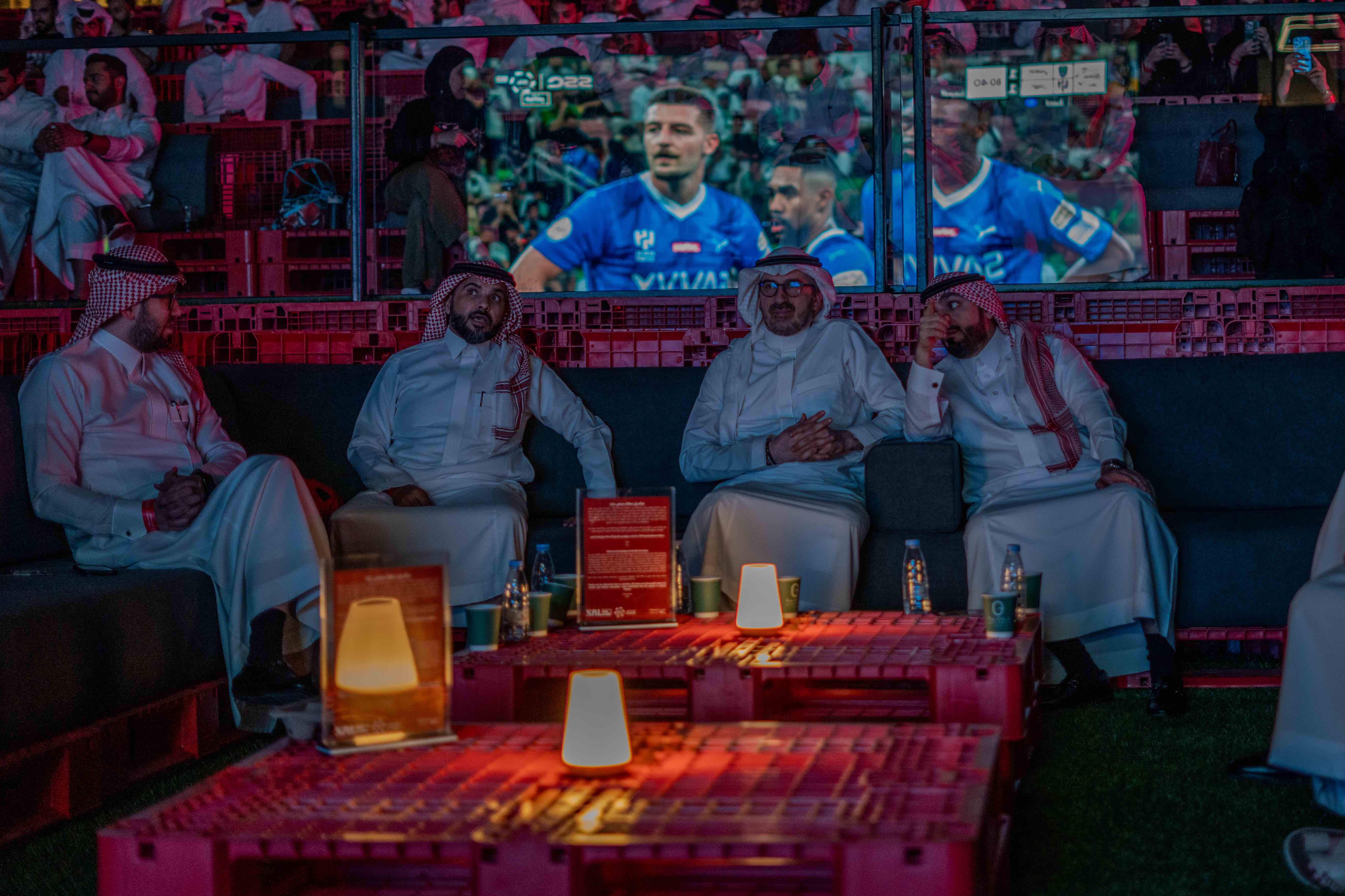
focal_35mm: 66
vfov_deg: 20.5
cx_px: 856
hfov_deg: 30.4
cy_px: 311
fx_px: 2466
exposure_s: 1/90
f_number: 1.8
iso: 2000
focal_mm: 50
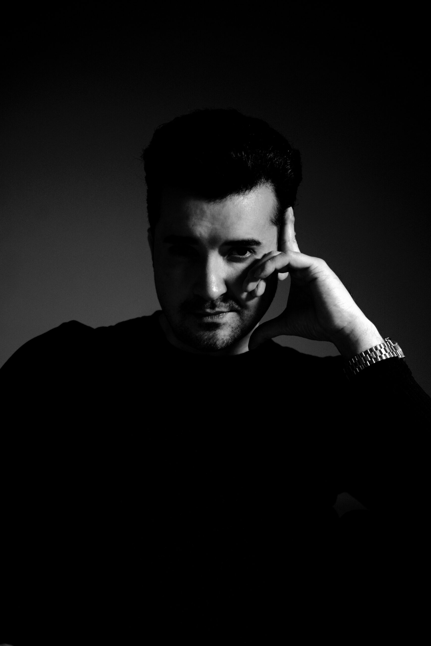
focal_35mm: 75
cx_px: 216
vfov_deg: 27.0
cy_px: 323
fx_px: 1347
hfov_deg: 18.2
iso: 500
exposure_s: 1/200
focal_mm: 50
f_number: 1.8
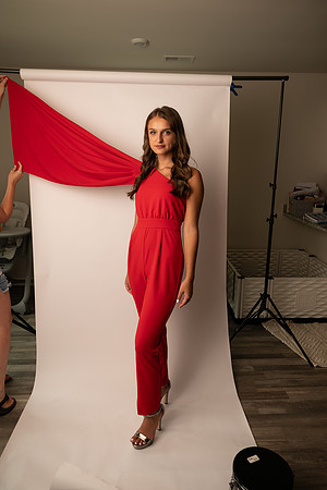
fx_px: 327
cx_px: 164
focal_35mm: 24
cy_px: 245
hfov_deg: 53.1
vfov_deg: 73.7
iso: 100
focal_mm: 24
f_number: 3.2
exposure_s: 1/160
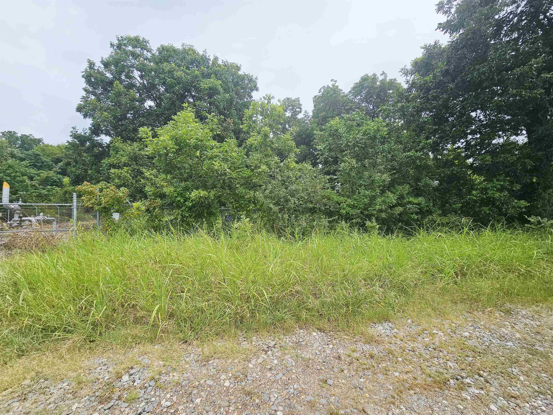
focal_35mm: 13
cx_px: 276
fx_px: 208
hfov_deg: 106.2
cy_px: 208
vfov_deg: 89.9
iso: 50
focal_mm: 2.2
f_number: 2.2
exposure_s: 1/3333
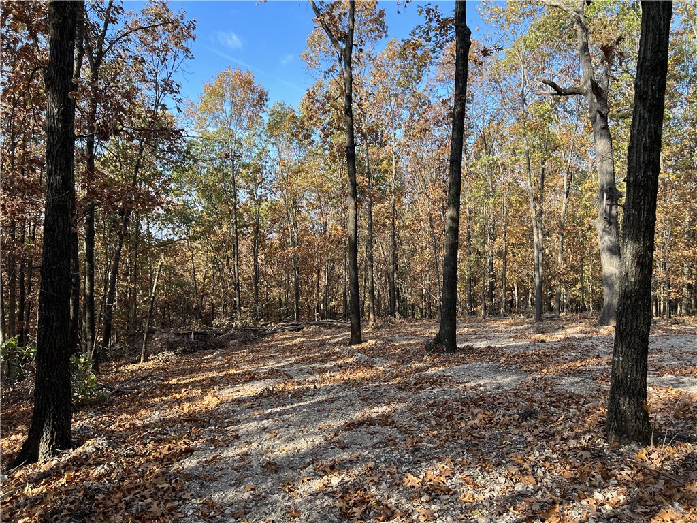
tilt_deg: -0.4
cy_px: 262
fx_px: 524
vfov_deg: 53.1
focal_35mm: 26
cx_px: 348
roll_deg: -0.1
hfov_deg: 67.3
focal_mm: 5.7
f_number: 1.5
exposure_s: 1/780
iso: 50
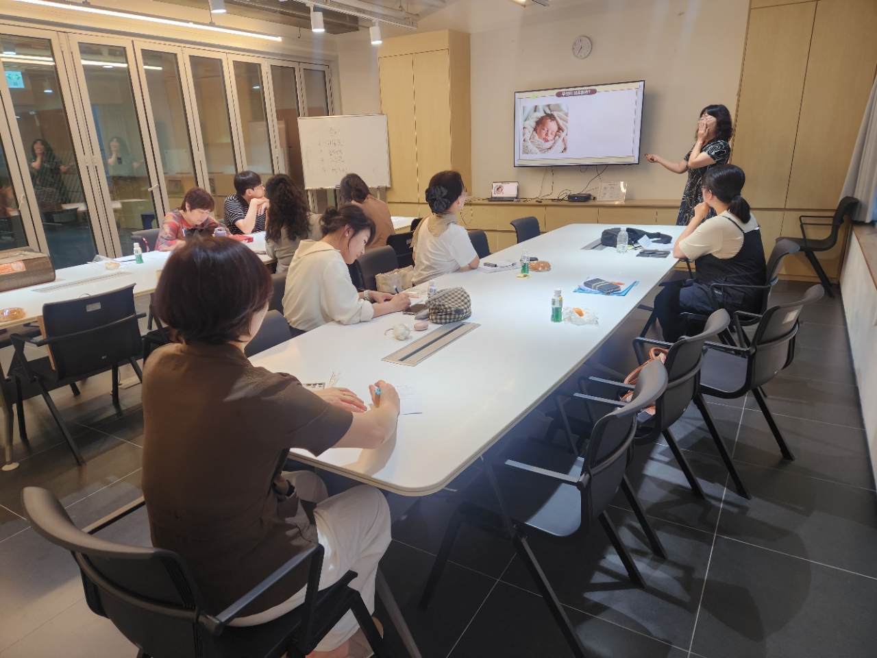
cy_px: 329
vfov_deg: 58.9
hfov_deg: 73.9
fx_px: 583
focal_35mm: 23
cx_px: 438
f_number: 1.8
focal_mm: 5.4
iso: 80
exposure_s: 1/120
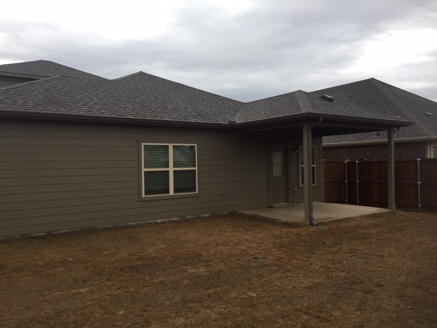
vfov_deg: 48.2
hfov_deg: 61.7
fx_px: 366
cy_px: 164
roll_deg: +1.2
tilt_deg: -1.0
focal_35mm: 29
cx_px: 218
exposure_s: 1/60
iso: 40
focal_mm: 4.15
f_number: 2.2
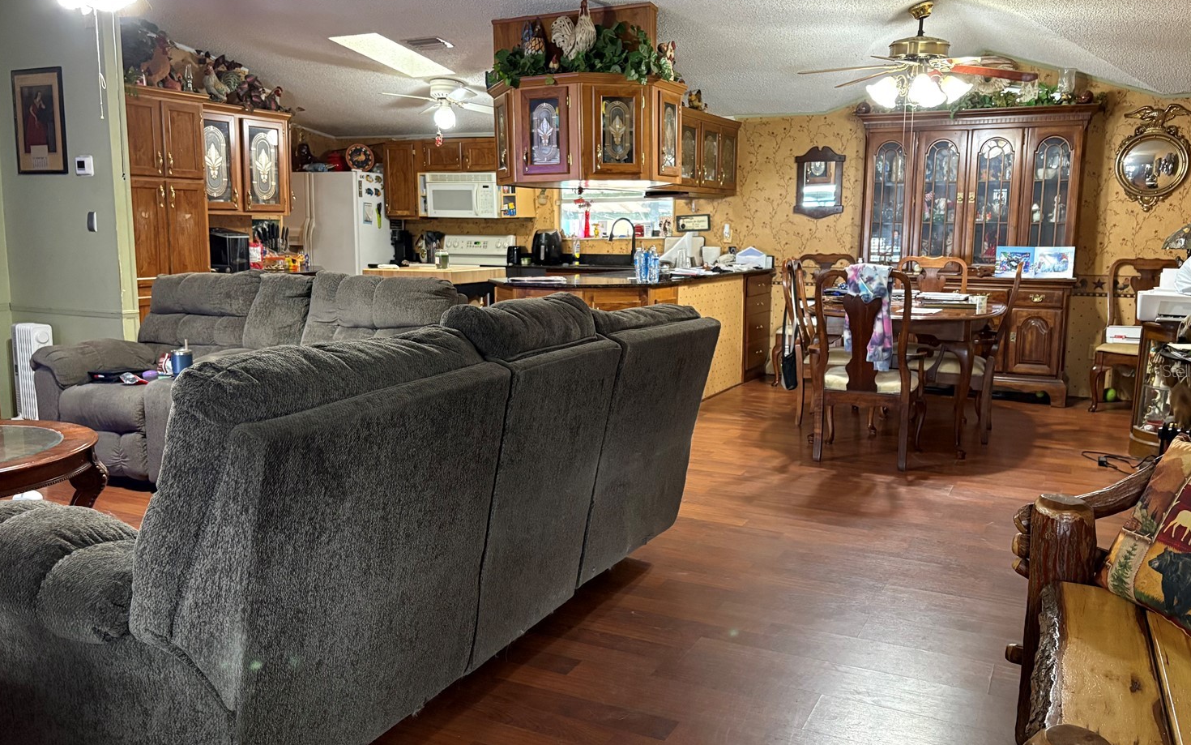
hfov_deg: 62.9
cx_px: 591
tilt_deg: -7.9
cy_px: 370
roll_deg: -0.8
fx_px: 974
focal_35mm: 30
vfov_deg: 41.8
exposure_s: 1/40
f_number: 1.6
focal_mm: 5.96
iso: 500
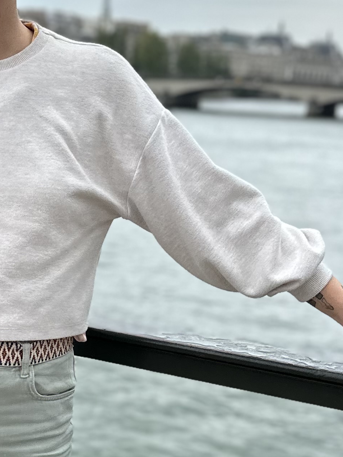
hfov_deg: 18.6
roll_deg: +2.8
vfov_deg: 25.6
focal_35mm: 76
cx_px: -40
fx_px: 1004
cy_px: 268
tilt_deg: -8.4
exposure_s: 1/2591
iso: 80
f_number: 1.78
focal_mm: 6.86
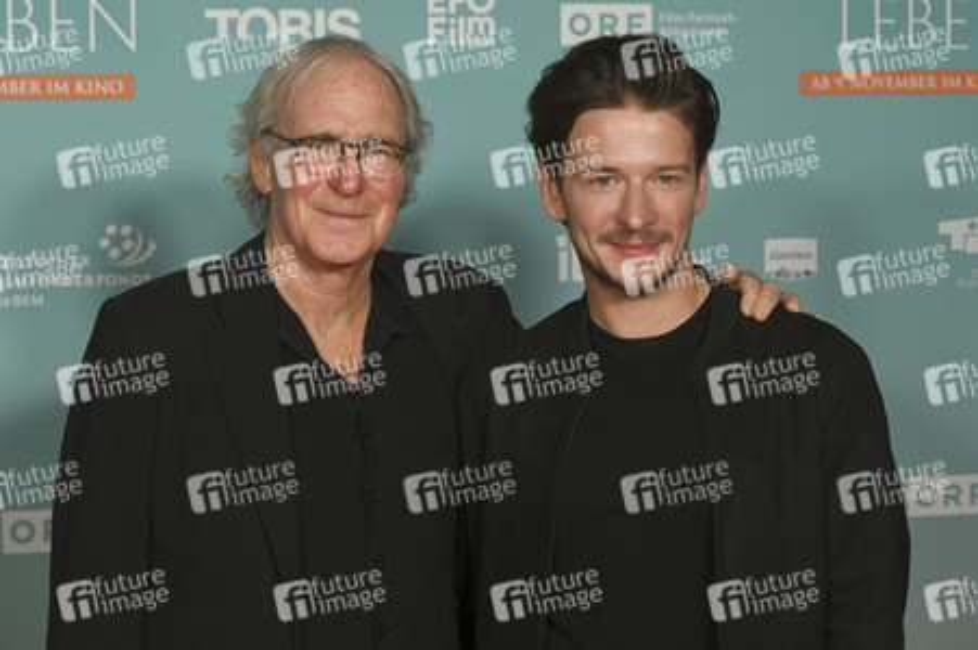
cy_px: 325
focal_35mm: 103
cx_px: 489
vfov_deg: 13.3
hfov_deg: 19.8
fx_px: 2796
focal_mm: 103
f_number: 6.3
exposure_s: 1/200
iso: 1000
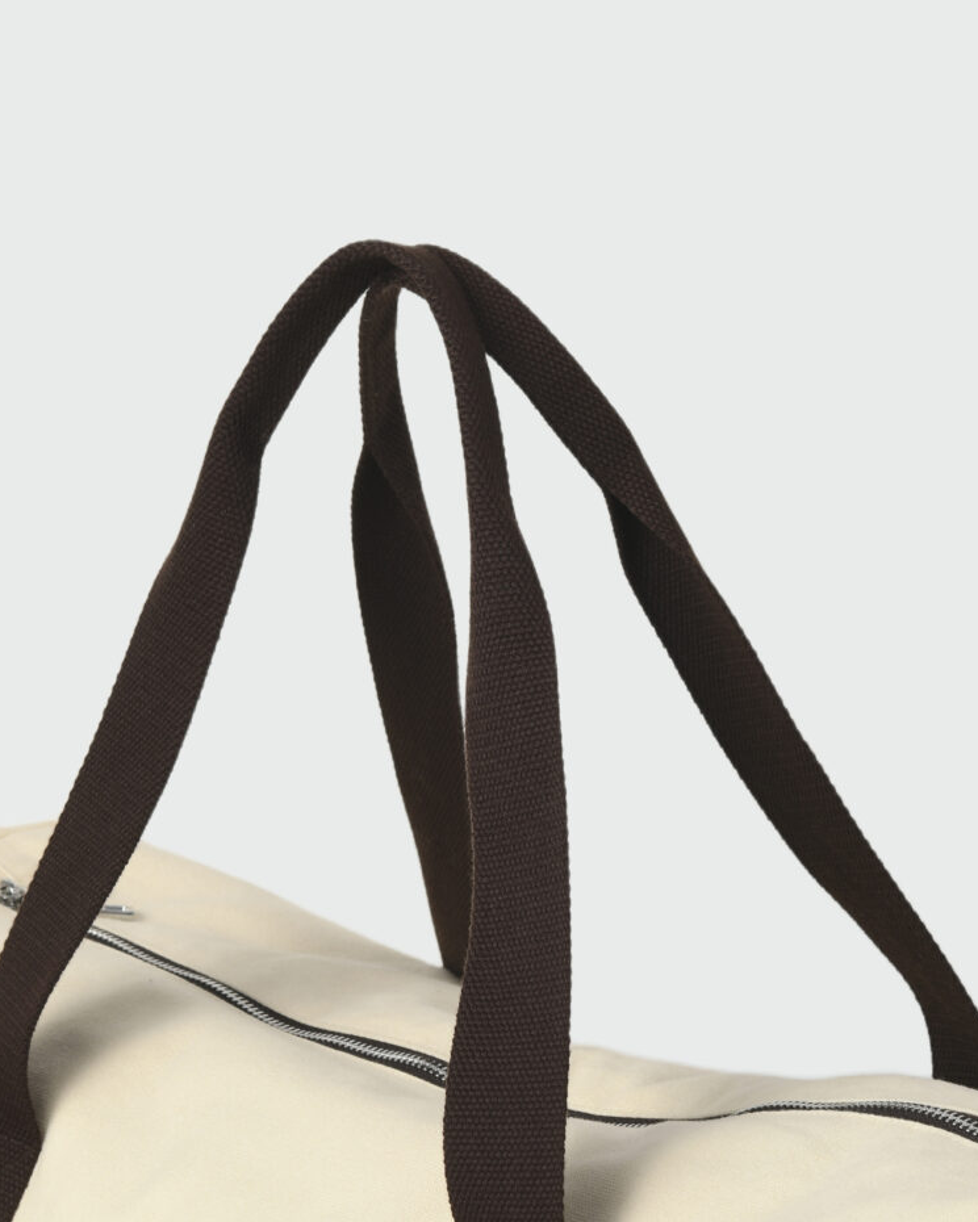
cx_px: 496
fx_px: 5608
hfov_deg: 10.0
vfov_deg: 12.4
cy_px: 1013
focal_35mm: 155
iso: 100
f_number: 9
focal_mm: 60
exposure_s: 1/125
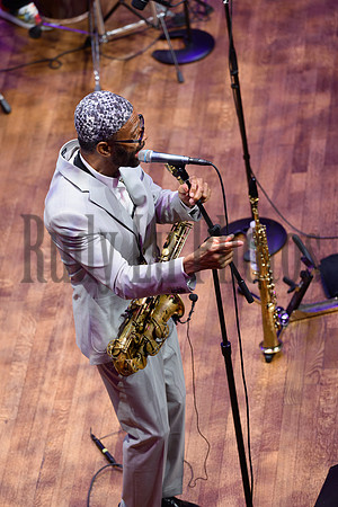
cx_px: 169
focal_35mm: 200
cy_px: 254
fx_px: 2816
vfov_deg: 10.3
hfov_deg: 6.9
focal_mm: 200
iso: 800
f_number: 5
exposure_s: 1/100
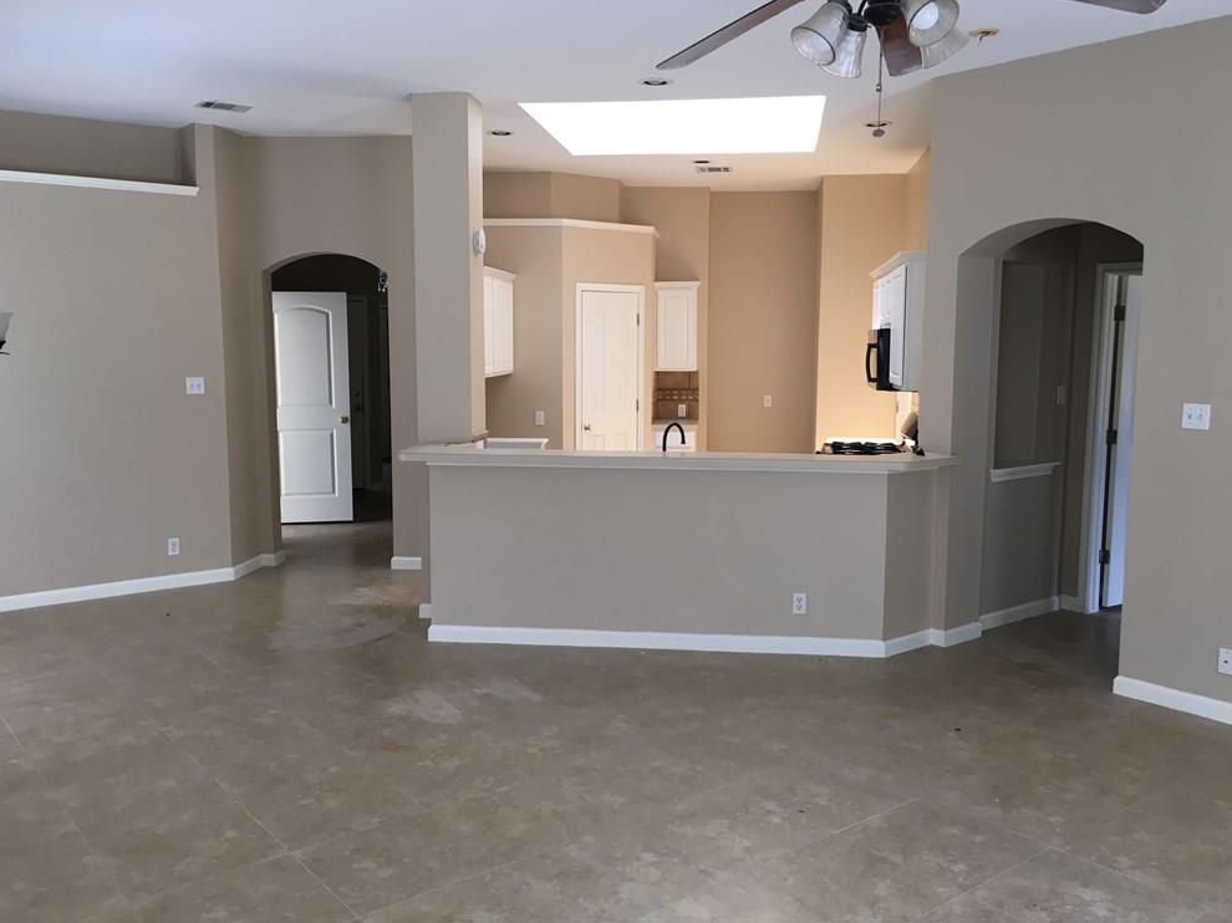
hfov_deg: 60.0
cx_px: 621
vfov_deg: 46.8
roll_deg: -0.4
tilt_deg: -5.9
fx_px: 1067
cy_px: 447
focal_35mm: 30
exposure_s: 1/30
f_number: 2.2
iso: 25
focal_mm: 4.15
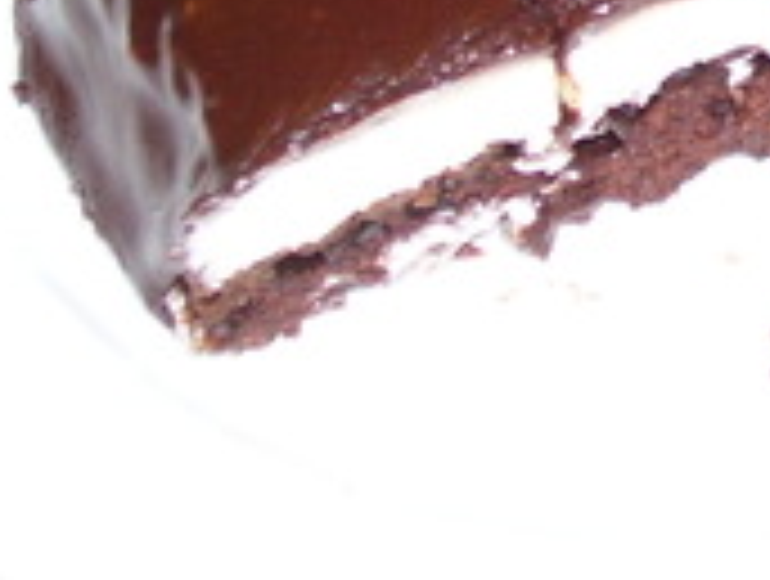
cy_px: -366
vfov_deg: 7.7
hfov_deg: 10.1
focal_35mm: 190
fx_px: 4235
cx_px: 1063
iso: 125
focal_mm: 8.6
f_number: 3.4
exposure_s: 1/60
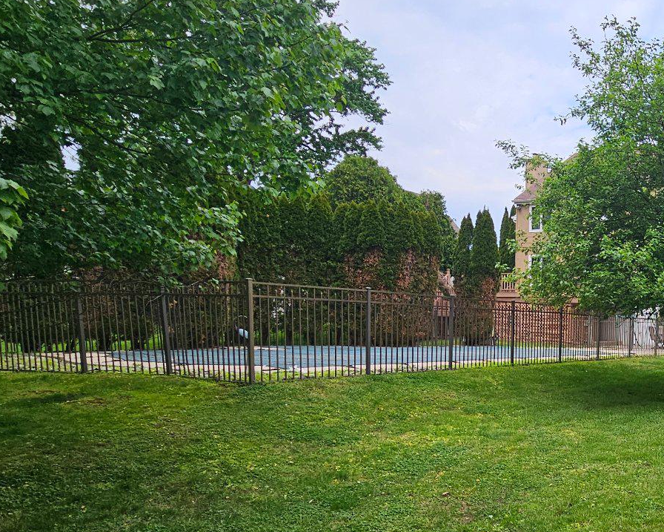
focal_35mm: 29
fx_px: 570
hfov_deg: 49.6
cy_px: 395
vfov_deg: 48.2
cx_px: 660
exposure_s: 1/1114
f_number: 2.2
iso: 50
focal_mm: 2.2
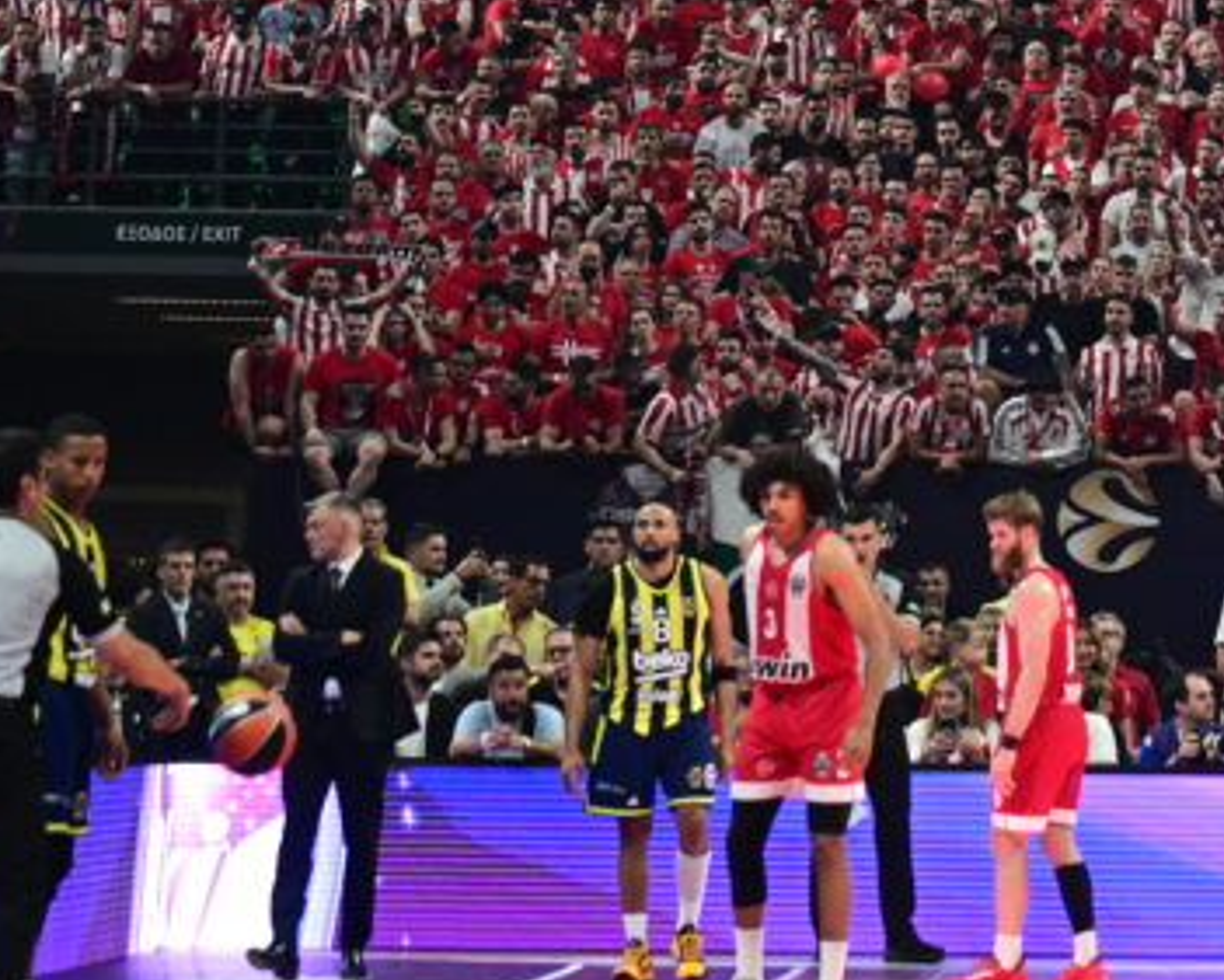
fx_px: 6740
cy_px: -258
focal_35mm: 186
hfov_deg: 10.0
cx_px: 1894
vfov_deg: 8.2
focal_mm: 58
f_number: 3.2
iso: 2500
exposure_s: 1/400
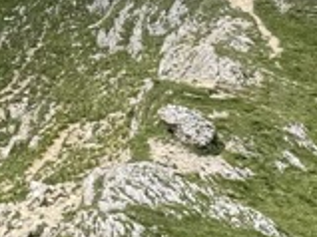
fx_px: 1418
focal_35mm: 155
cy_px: -56
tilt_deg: -7.0
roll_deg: +0.3
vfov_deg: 9.4
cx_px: -608
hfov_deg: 9.9
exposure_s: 1/2710
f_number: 1.78
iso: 80
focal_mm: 6.76
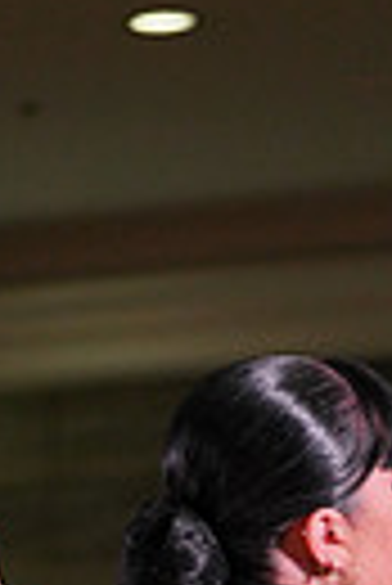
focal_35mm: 392
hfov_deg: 3.5
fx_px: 6385
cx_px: 453
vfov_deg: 5.1
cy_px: 1242
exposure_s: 1/500
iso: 800
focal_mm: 88
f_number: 2.8
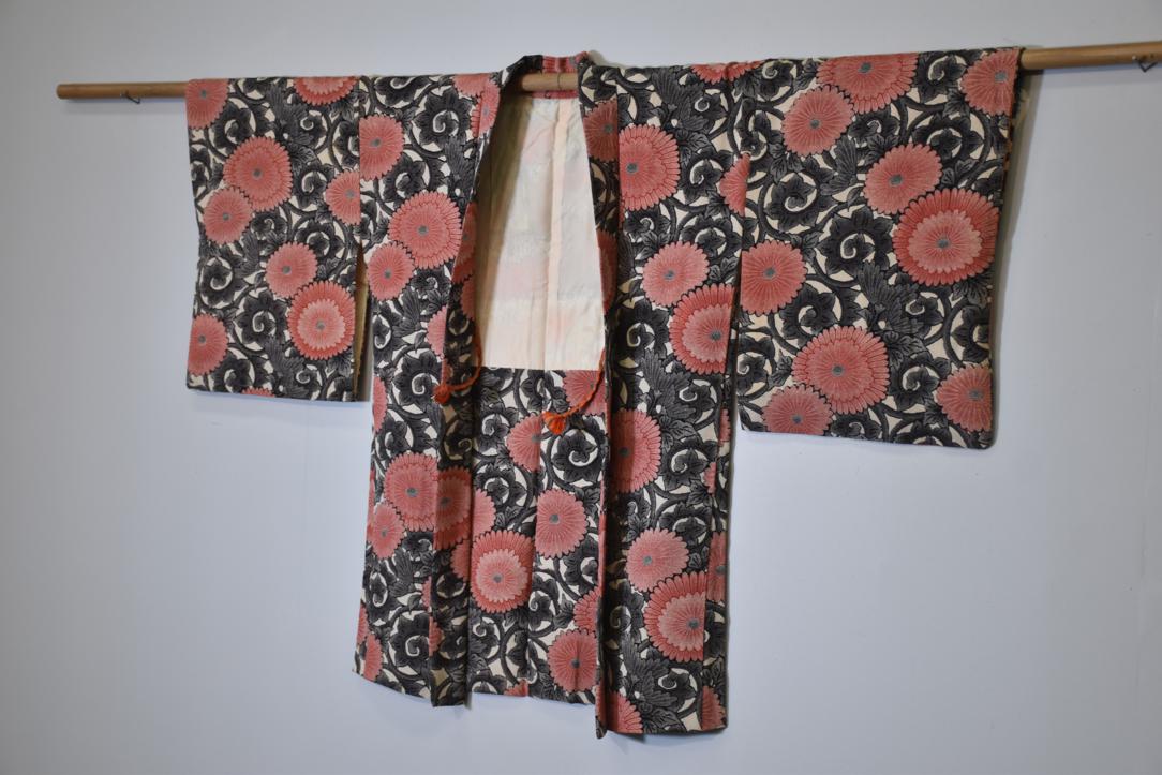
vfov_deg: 21.6
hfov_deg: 31.9
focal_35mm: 63
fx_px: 2034
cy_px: 388
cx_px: 581
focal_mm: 42
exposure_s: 1/80
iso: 400
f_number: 4.5
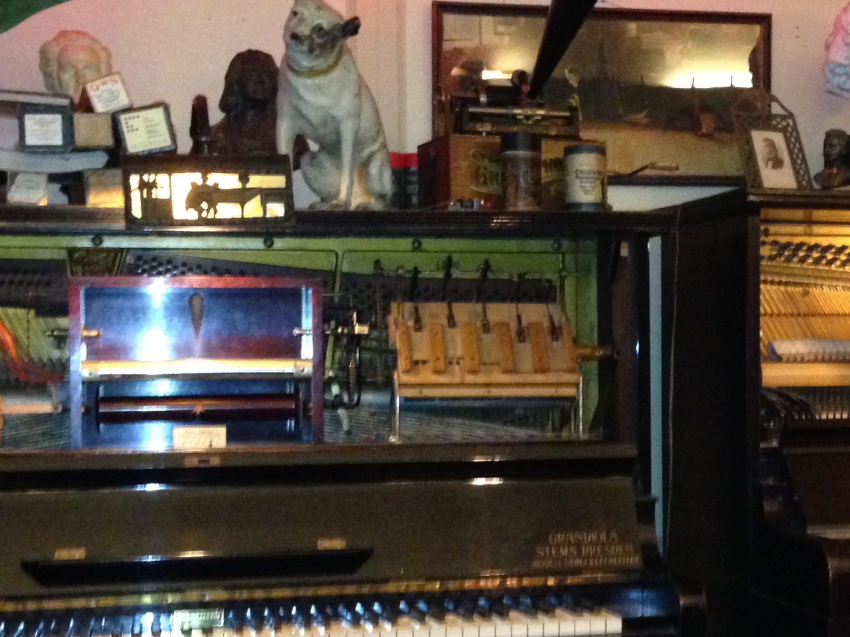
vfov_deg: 21.0
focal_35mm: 70
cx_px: 596
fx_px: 1719
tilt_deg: +0.5
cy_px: 337
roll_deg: -0.4
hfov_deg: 27.5
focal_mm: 4.12
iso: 500
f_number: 2.4
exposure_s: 1/16
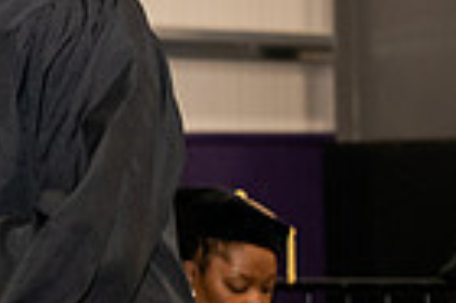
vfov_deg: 4.7
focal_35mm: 291
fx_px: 3682
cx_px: -479
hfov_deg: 6.8
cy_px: 80
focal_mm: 70
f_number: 5
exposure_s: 1/200
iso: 2000
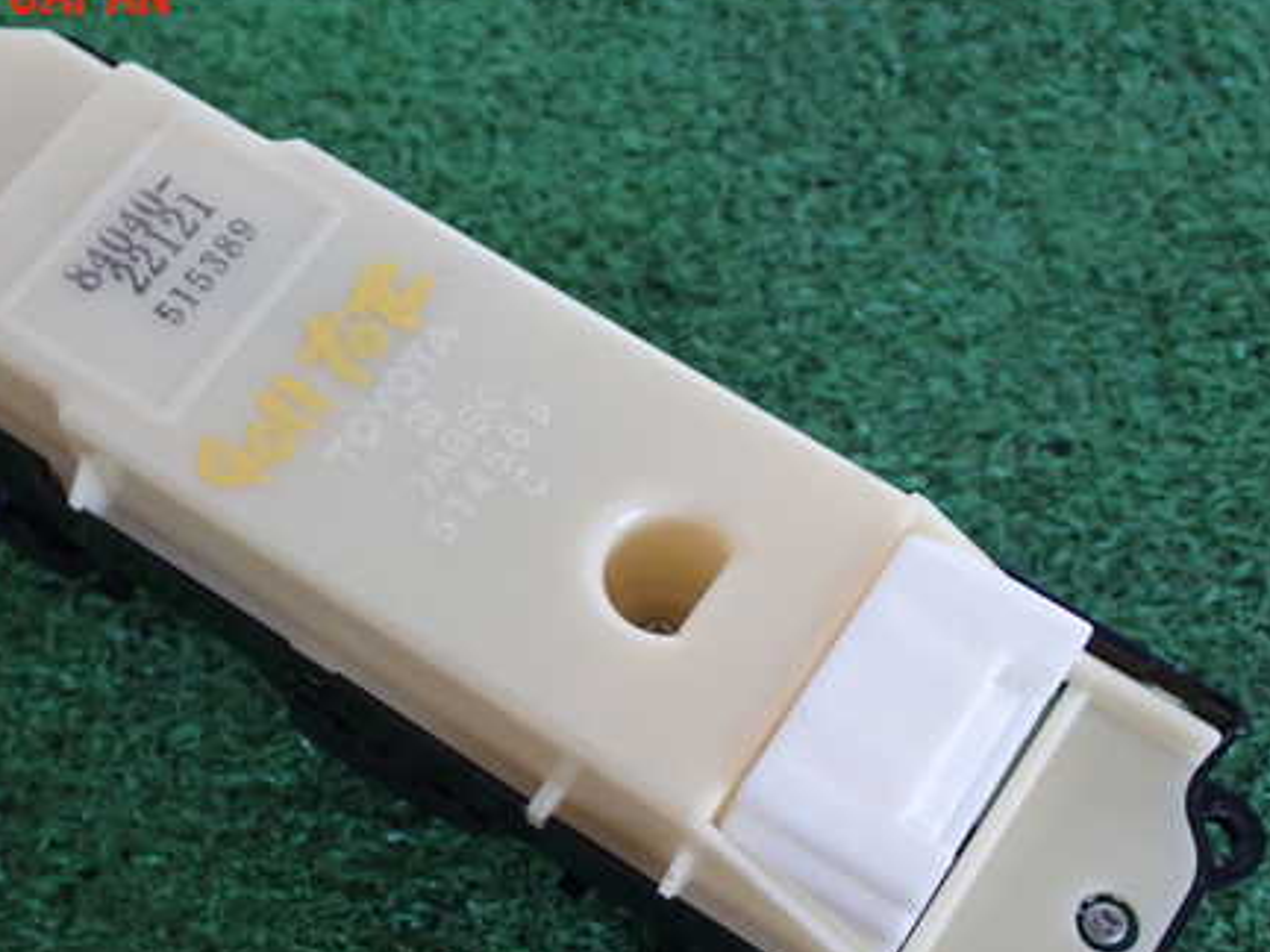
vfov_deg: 25.5
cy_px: 620
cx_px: 517
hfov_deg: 33.7
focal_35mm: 57
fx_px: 2091
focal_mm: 7.31
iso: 250
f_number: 2.8
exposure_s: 1/40
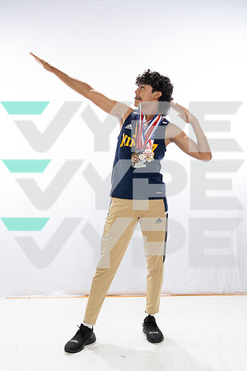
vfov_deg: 38.0
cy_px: 189
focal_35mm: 52
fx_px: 538
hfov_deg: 25.9
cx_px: 115
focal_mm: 34
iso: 1250
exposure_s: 1/250
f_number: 10
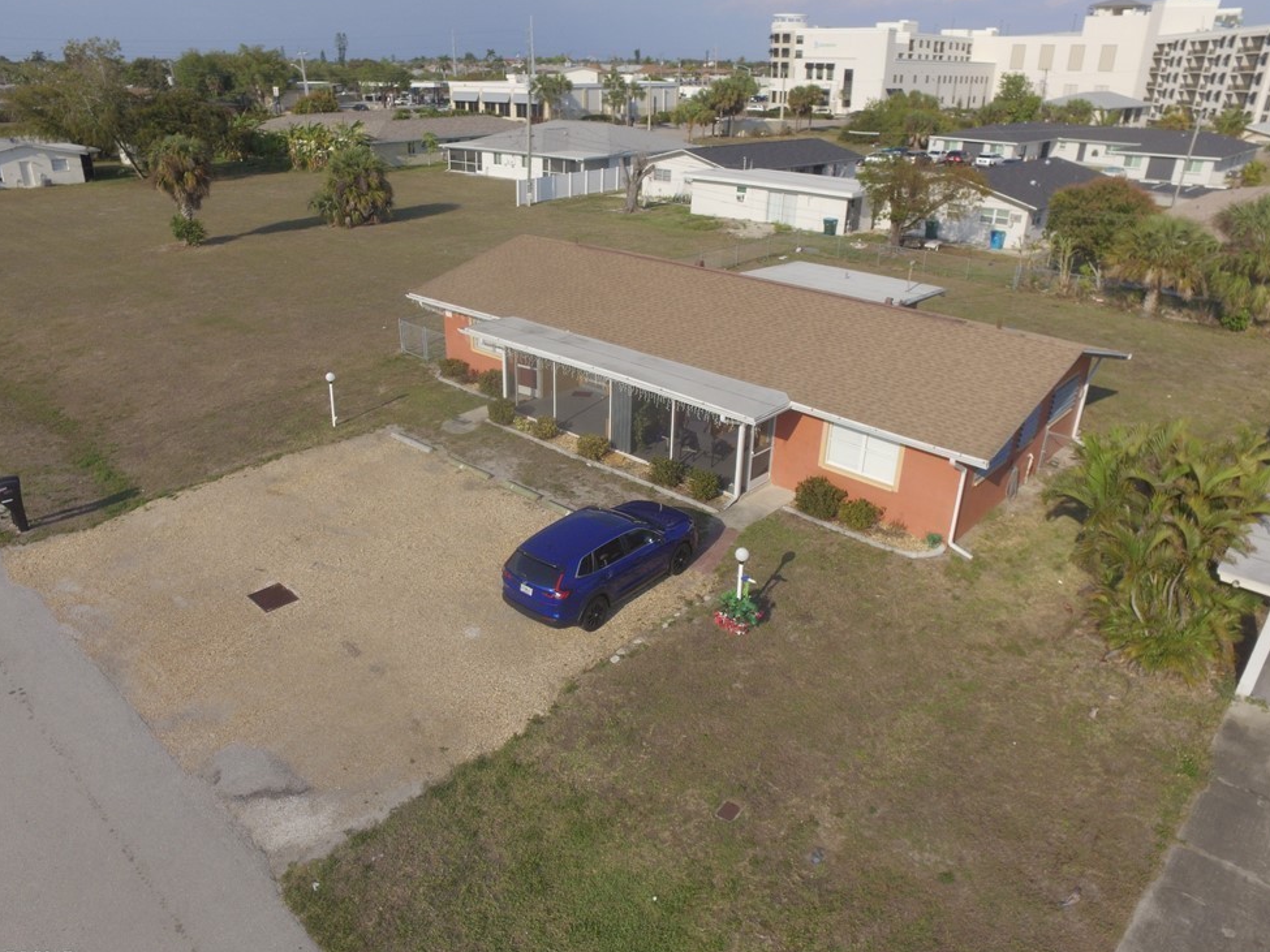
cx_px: 620
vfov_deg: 63.4
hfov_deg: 79.0
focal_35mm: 21
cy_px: 484
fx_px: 770
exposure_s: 1/1965
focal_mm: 3.61
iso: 100
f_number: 2.8
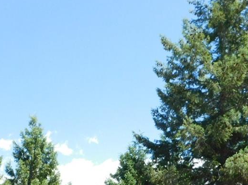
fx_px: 458
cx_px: 118
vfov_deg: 21.8
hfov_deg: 30.3
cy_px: 199
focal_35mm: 64
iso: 125
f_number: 3
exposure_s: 1/800
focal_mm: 4
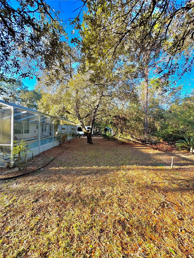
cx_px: 97
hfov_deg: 85.7
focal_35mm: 14
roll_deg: -0.9
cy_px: 129
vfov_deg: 102.1
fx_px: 105
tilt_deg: -0.6
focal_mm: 2.22
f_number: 2.2
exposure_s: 1/147
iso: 40
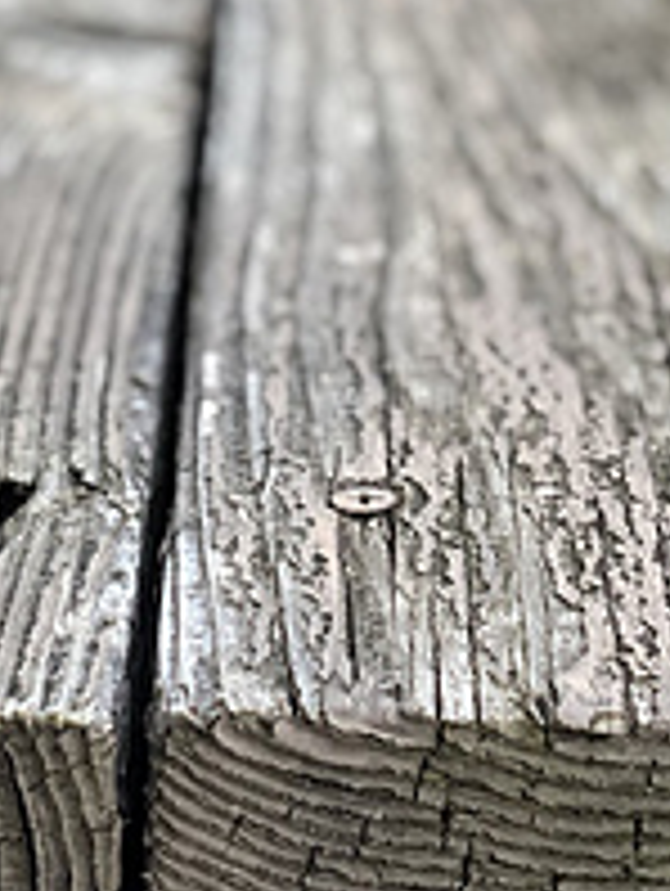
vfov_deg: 11.4
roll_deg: +1.0
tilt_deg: -30.2
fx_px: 4326
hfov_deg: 8.9
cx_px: 306
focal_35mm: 168
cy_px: 1238
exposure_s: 1/24
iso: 125
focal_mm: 6
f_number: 2.4
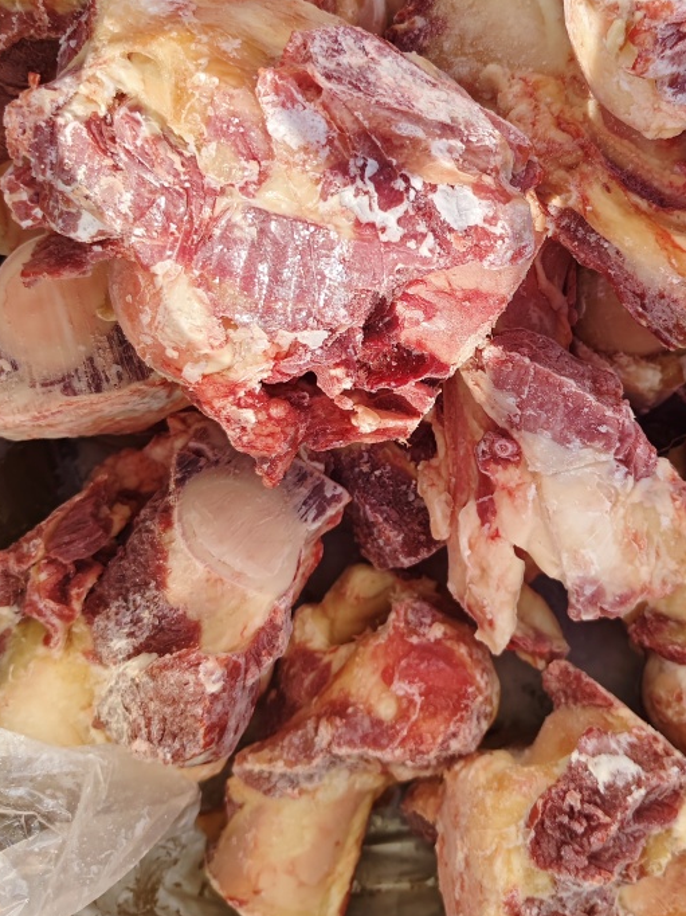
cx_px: 477
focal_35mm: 36
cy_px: 381
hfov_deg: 39.0
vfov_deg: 51.1
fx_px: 952
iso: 50
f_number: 1.88
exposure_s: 1/762
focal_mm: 5.56
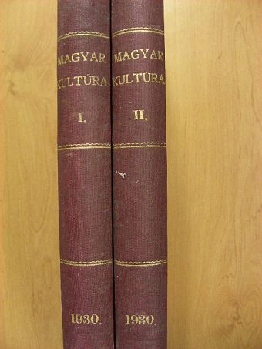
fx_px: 383
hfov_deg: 37.7
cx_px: 131
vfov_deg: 49.0
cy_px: 174
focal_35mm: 38
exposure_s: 1/30
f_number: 3.5
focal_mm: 6.3
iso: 164
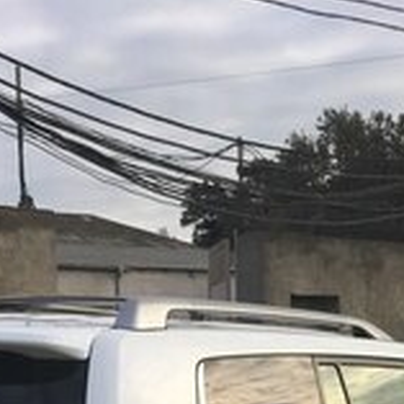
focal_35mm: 81
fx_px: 1070
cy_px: 630
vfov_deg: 18.6
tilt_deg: -14.3
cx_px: 214
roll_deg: -1.2
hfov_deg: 21.4
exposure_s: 1/651
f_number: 2.2
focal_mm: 4.15
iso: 25
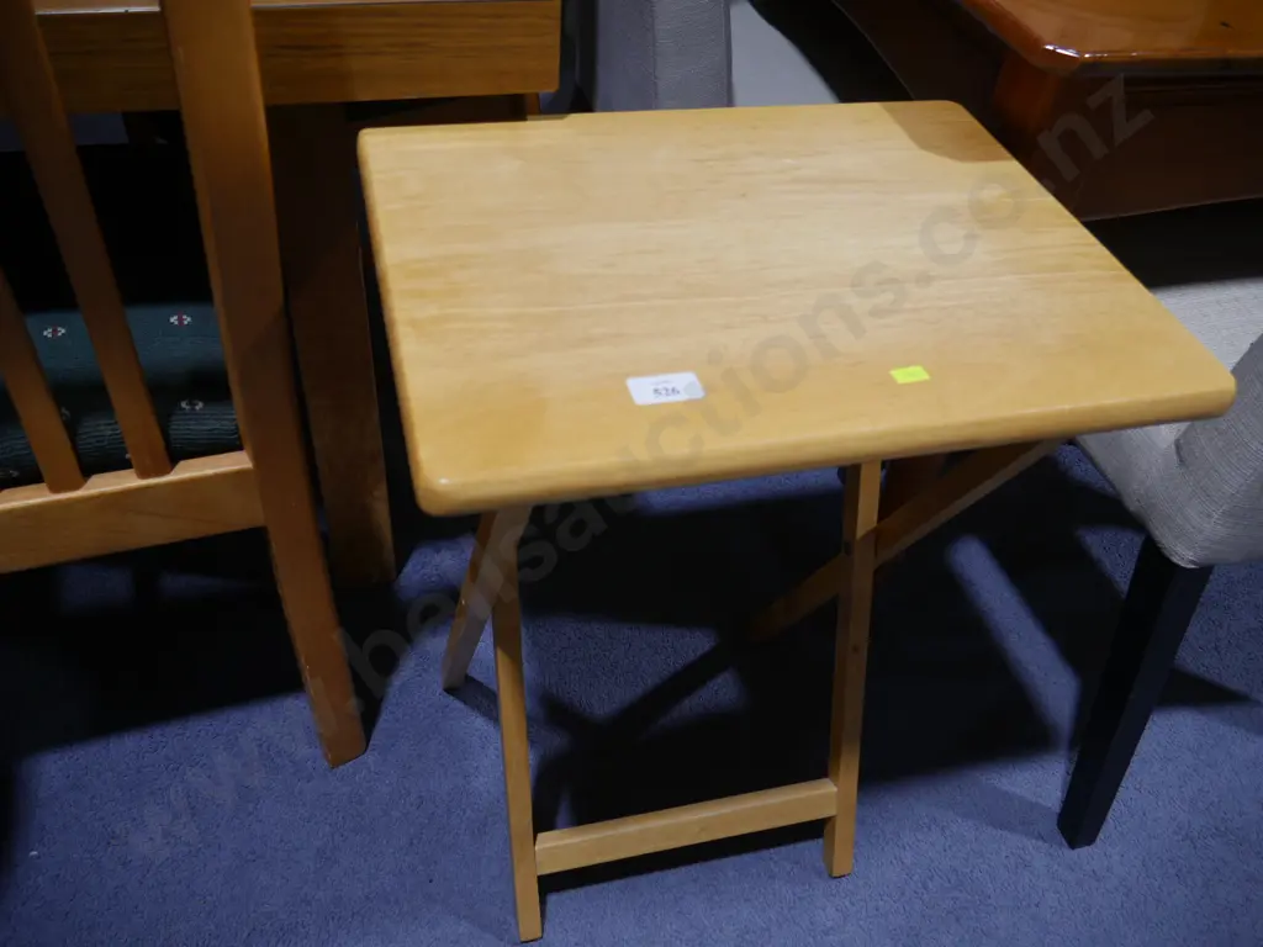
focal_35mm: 28
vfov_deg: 49.7
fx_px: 1022
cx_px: 632
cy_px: 474
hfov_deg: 63.4
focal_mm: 14
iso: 200
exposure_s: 1/80
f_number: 3.5
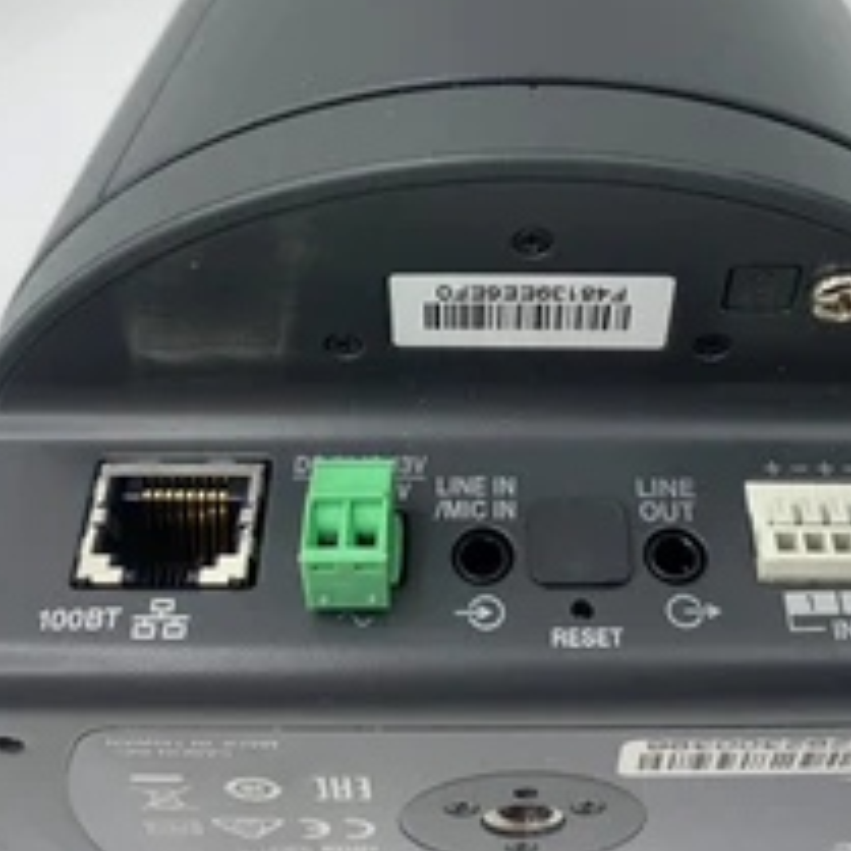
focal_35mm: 44
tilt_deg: -46.7
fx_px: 1224
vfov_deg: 37.8
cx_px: 529
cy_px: 261
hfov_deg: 38.1
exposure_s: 1/306
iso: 25
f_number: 1.8
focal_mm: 4.25
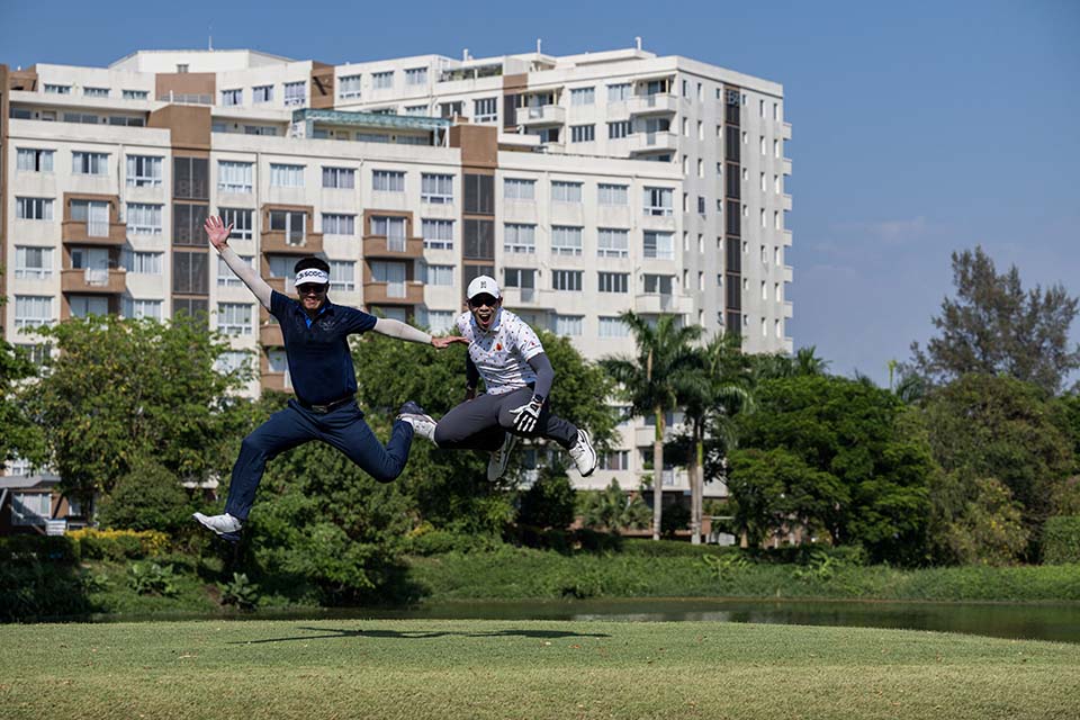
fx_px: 2670
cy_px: 360
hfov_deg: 22.9
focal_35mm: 89
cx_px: 540
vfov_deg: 15.4
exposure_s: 1/5000
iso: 500
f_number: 4.5
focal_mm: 89
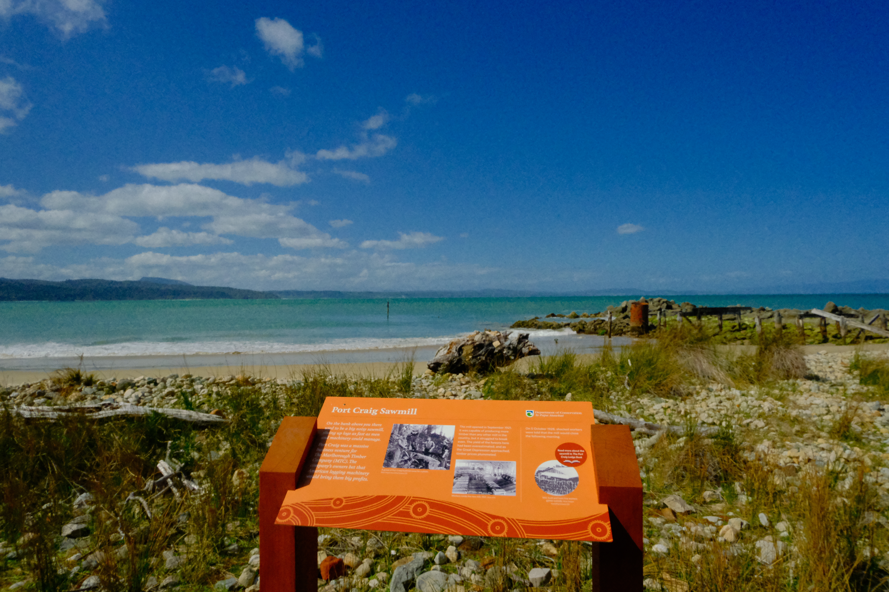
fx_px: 568
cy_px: 296
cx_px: 444
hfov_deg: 76.1
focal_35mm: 23
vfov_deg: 55.1
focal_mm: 15
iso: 6400
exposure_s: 1/12000
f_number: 10
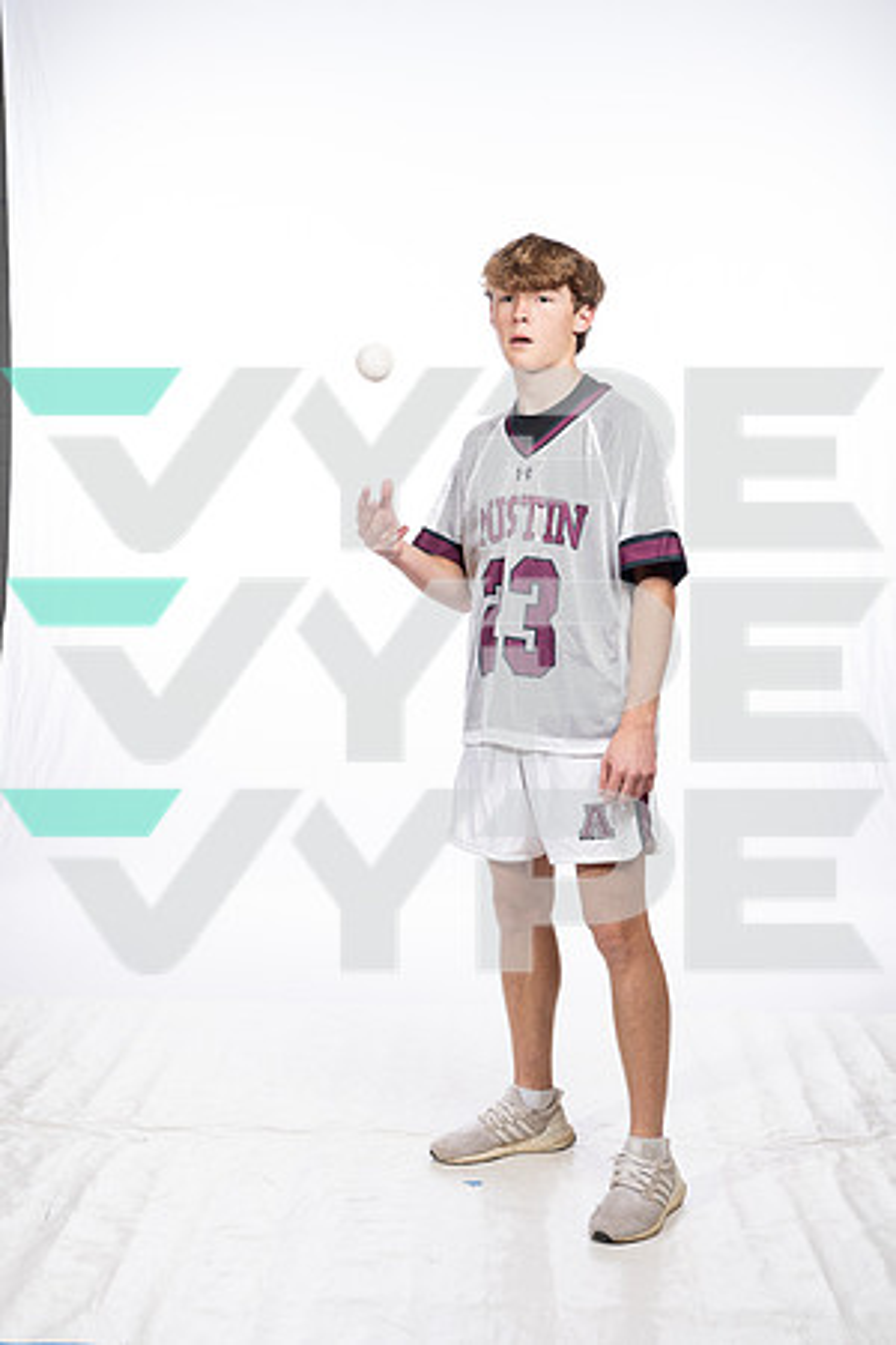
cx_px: 448
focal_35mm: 50
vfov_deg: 39.6
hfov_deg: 27.0
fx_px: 1867
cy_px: 672
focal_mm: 50
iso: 640
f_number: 7.1
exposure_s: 1/250
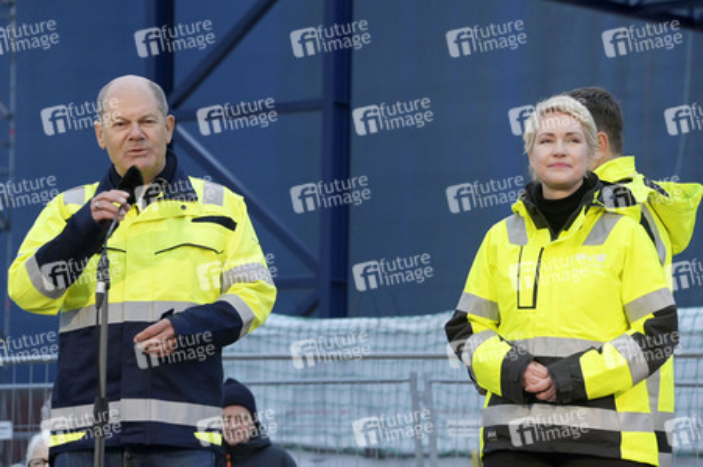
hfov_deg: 13.7
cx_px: 352
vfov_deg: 9.1
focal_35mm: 150
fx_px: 2927
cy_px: 234
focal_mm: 150
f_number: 6.3
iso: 4000
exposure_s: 1/640
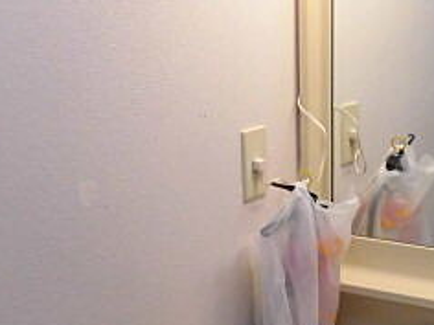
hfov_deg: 29.3
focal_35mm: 65
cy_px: 382
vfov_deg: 21.1
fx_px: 815
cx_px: 337
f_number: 3.1
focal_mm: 4.3
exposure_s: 1/50
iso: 250
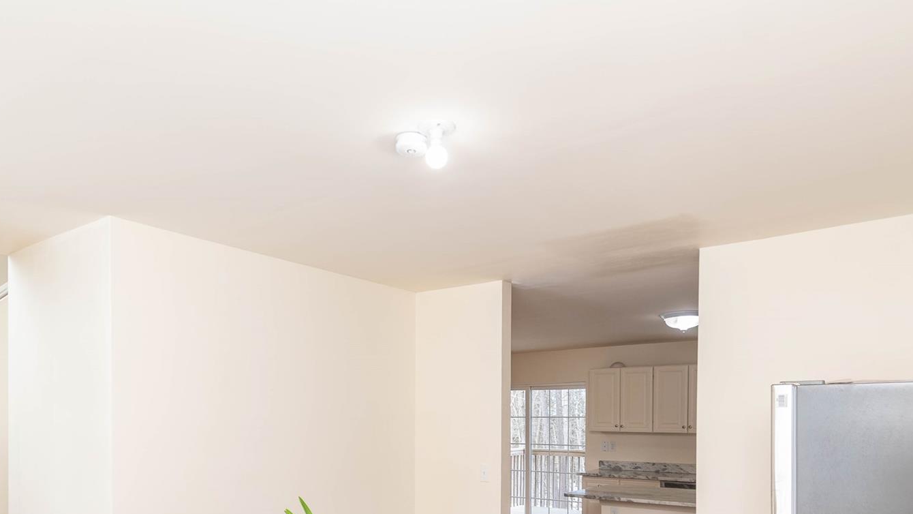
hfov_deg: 76.2
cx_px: 426
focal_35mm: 24
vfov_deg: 45.0
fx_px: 581
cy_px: 421
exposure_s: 1/60
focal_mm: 10
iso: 160
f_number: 4.5
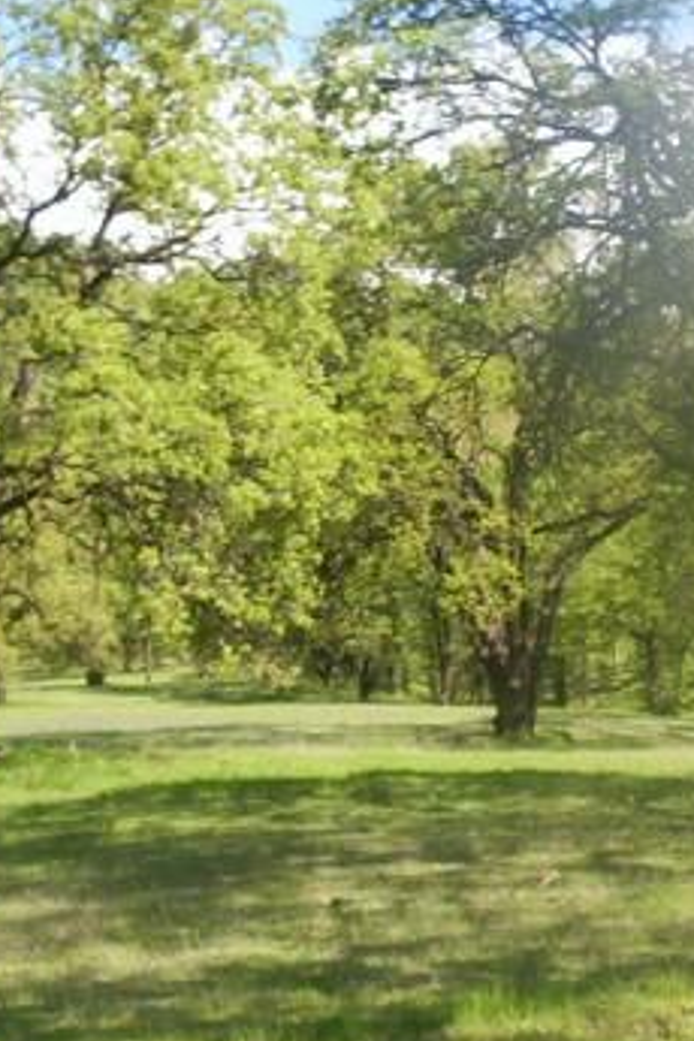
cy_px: 643
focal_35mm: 88
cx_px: 682
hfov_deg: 15.3
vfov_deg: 23.1
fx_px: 2544
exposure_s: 1/341
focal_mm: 4.99
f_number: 4.5
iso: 100
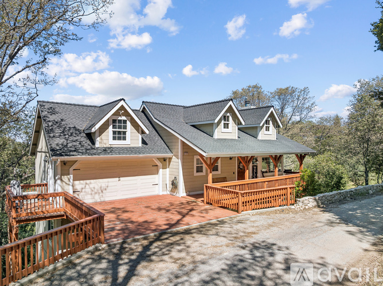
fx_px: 265
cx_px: 192
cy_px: 143
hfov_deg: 71.6
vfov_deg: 56.8
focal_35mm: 24
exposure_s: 1/80
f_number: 2.8
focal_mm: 12.3
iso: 110
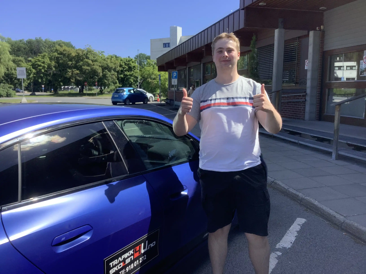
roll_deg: +0.1
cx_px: 183
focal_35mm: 31
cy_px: 137
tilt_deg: -7.4
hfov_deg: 58.4
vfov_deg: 45.4
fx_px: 328
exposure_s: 1/783
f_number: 2.4
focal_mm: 3.3
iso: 25
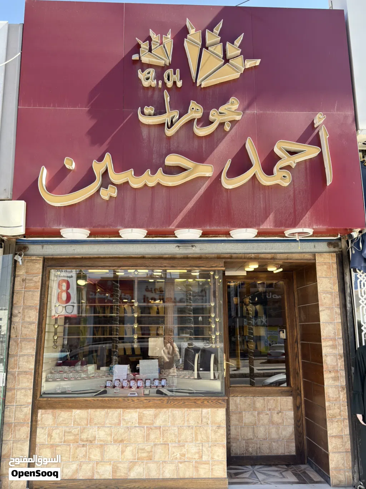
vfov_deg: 58.4
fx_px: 437
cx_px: 183
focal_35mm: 31
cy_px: 244
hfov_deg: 45.4
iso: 100
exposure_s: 1/1086
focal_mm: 6.76
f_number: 1.78
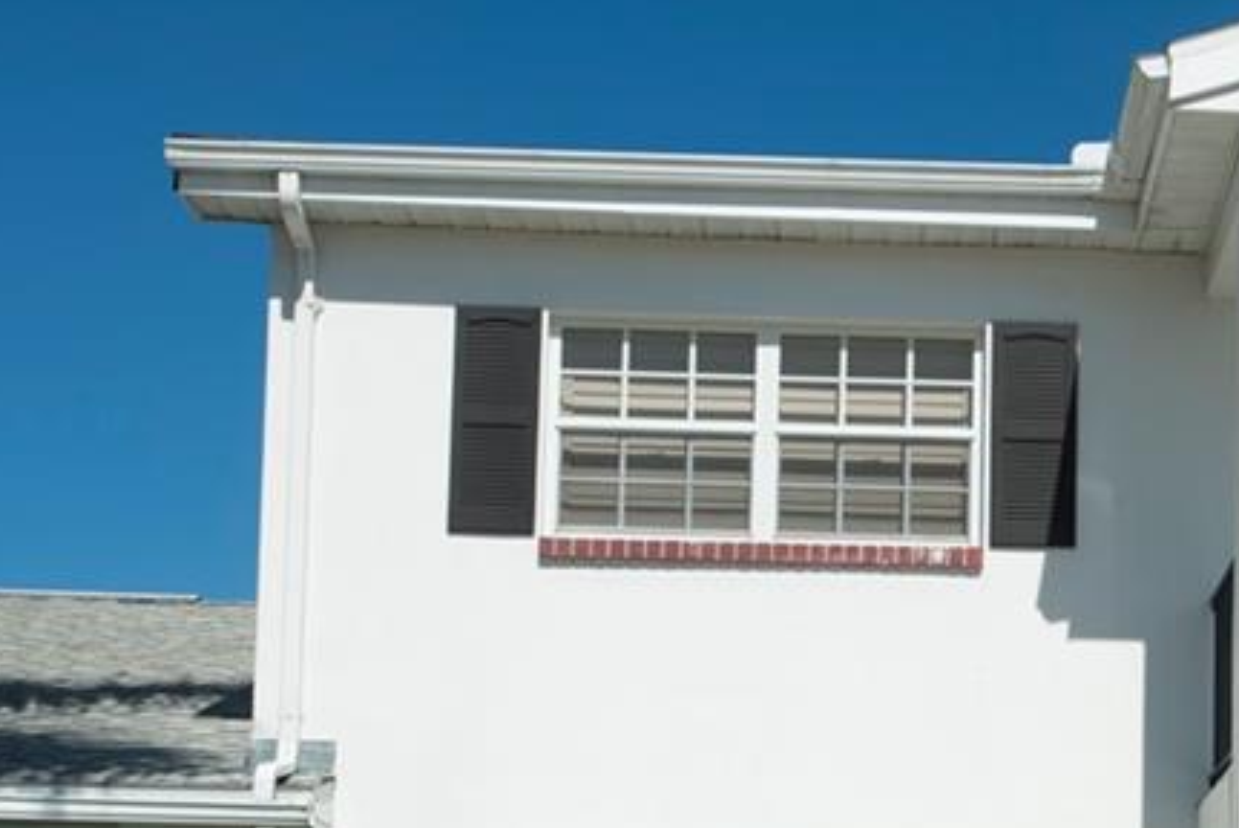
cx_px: 992
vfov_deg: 16.0
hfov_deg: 24.1
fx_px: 2858
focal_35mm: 83
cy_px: 927
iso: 400
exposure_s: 1/500
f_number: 11
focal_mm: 35
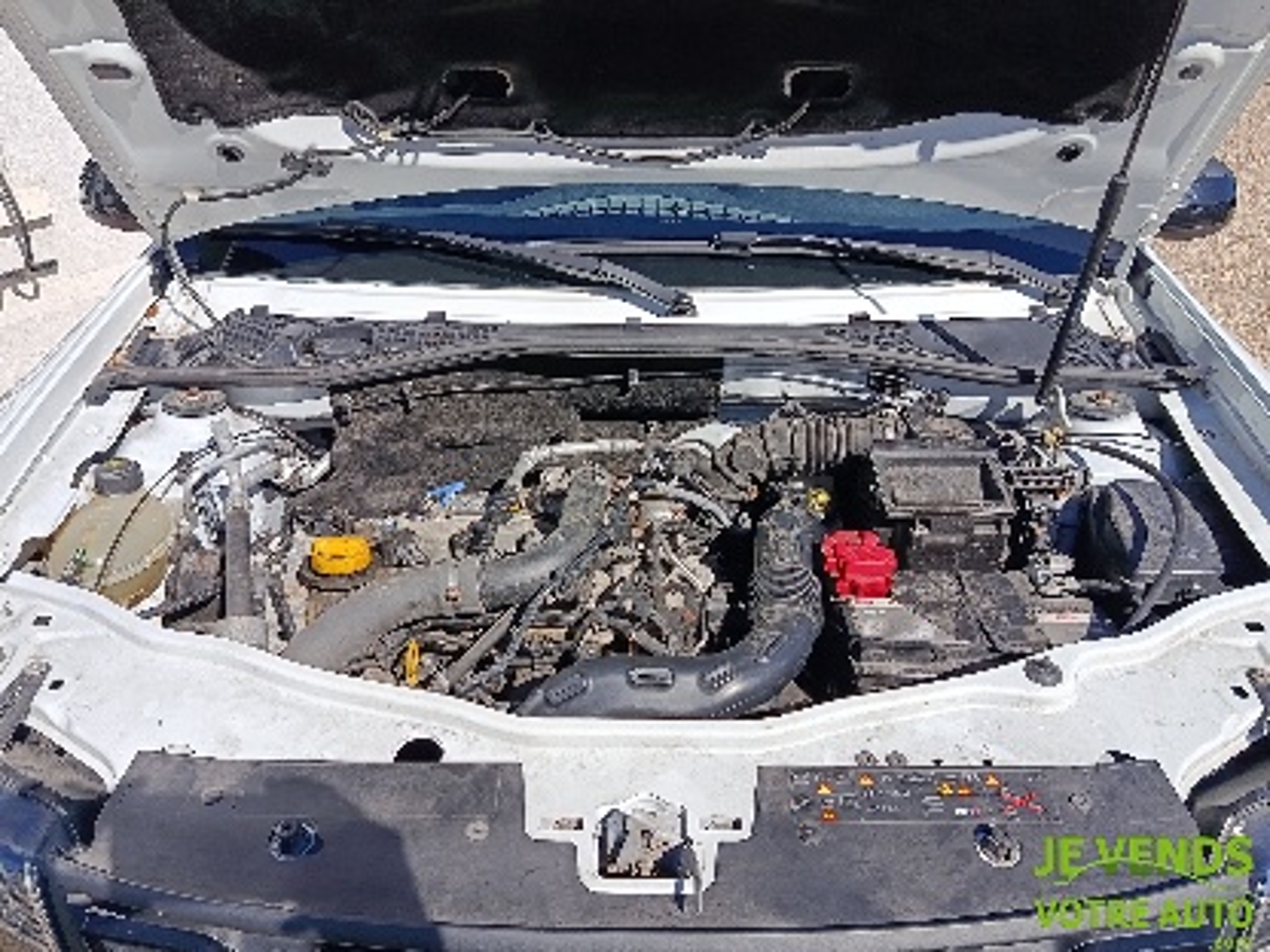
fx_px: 1064
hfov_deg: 61.7
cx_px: 635
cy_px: 476
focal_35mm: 29
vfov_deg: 48.2
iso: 51
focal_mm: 5.24
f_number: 1.7
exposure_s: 1/681
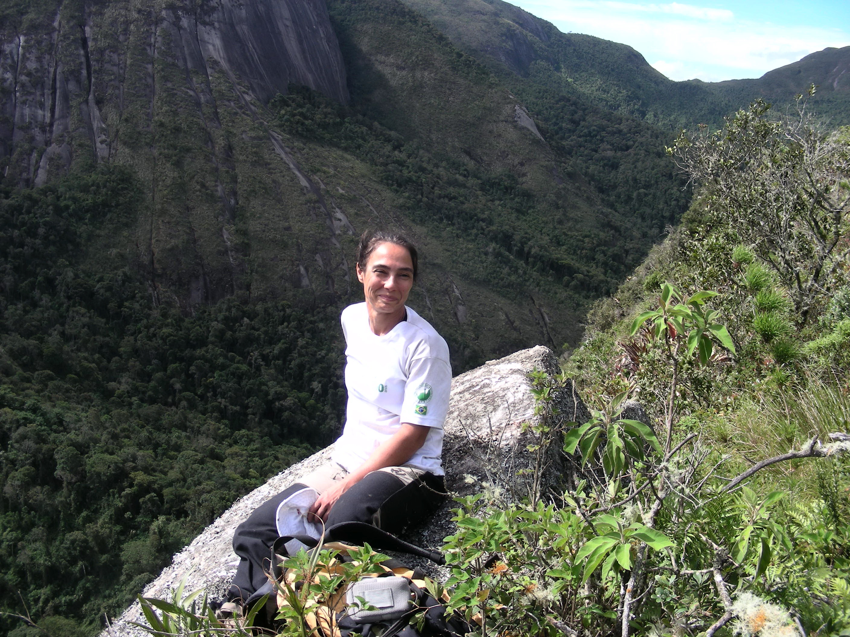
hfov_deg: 49.0
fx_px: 933
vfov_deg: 37.7
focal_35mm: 38
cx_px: 425
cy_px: 318
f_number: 4
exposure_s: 1/246
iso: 50
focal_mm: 6.3
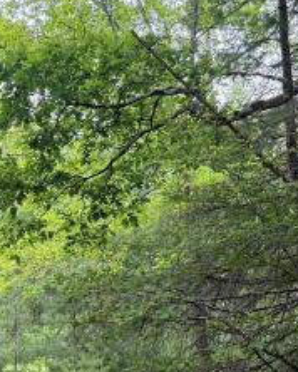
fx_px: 837
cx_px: -40
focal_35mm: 76
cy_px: 323
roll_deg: +0.5
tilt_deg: +2.4
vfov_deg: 24.4
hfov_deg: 19.3
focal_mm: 6.76
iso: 100
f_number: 1.78
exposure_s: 1/230
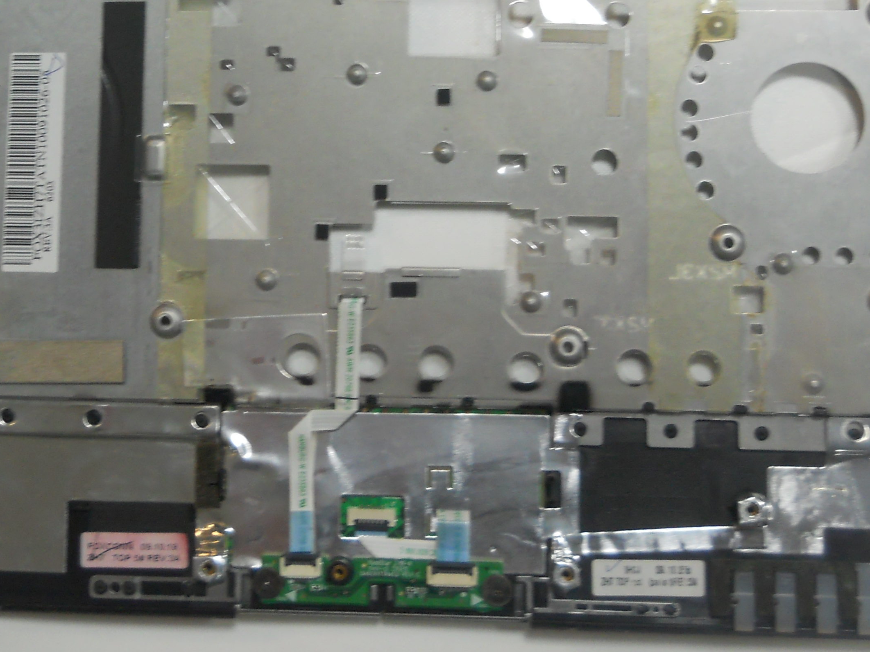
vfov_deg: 23.2
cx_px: 363
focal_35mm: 63
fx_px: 1583
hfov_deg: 30.7
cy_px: 216
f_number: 3.1
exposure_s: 1/30
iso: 250
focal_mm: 6.72
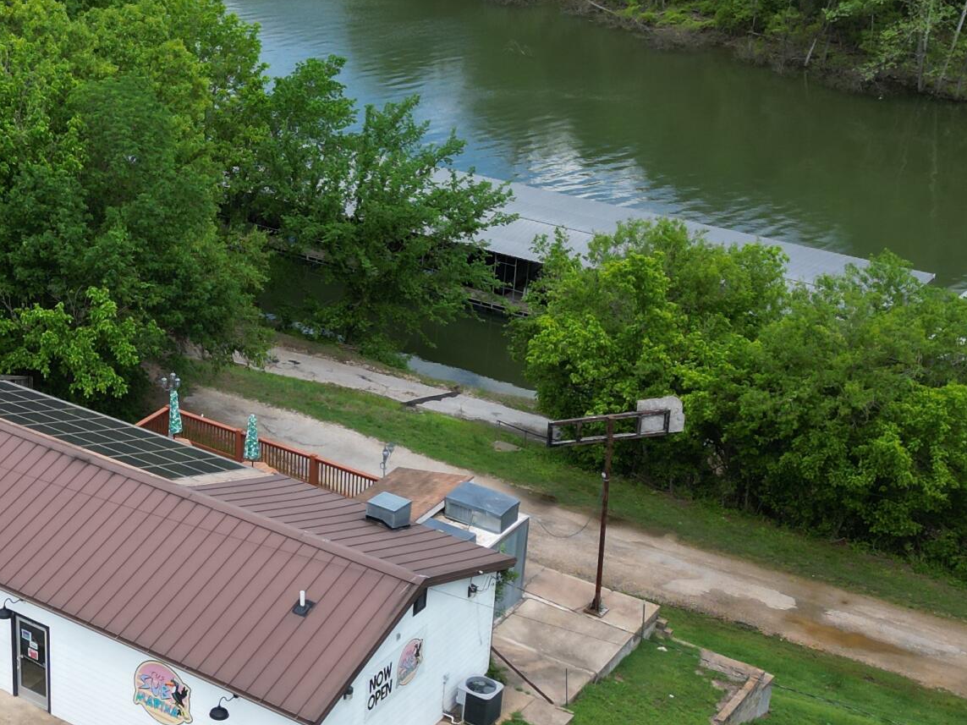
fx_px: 1760
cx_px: 146
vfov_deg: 23.3
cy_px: 351
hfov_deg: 29.8
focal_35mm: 63
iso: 130
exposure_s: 1/2000
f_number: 1.7
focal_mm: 6.72
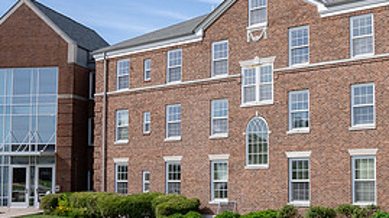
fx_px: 680
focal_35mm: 66
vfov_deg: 18.2
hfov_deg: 30.8
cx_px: 331
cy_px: 109
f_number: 13
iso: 500
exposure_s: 1/400
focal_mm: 26
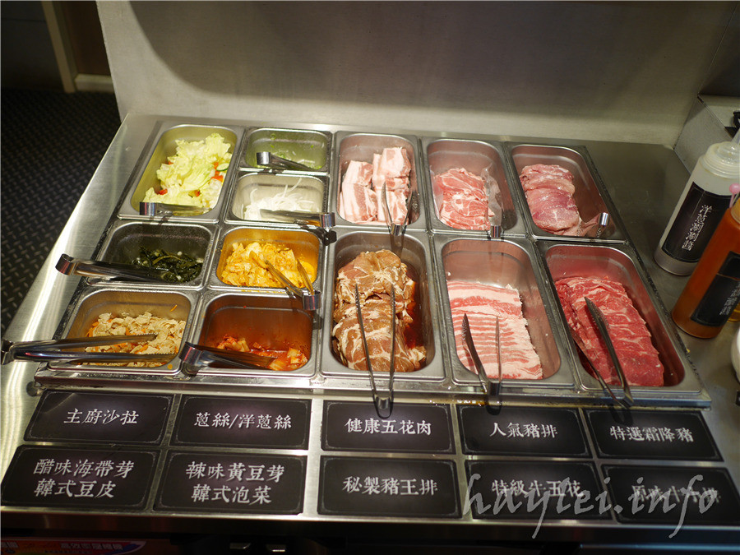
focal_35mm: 30
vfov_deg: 46.8
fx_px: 641
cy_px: 278
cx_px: 370
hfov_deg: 60.0
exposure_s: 1/80
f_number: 1.7
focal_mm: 15
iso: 200
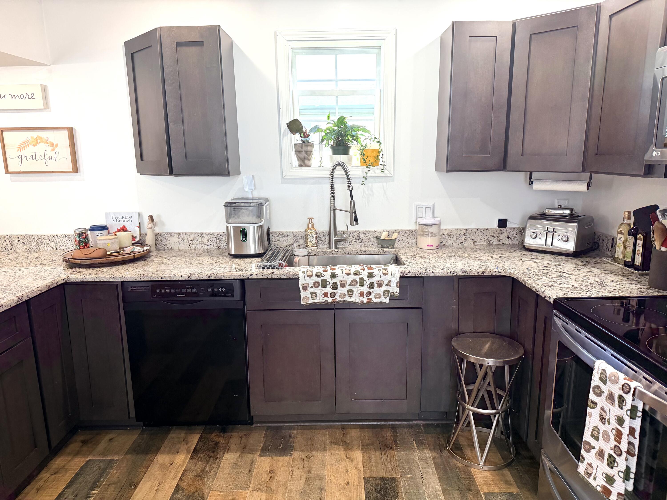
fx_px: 462
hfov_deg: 71.6
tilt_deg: -11.4
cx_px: 334
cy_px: 250
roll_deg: +1.0
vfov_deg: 56.8
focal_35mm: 24
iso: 200
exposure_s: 1/120
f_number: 1.78
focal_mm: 6.76
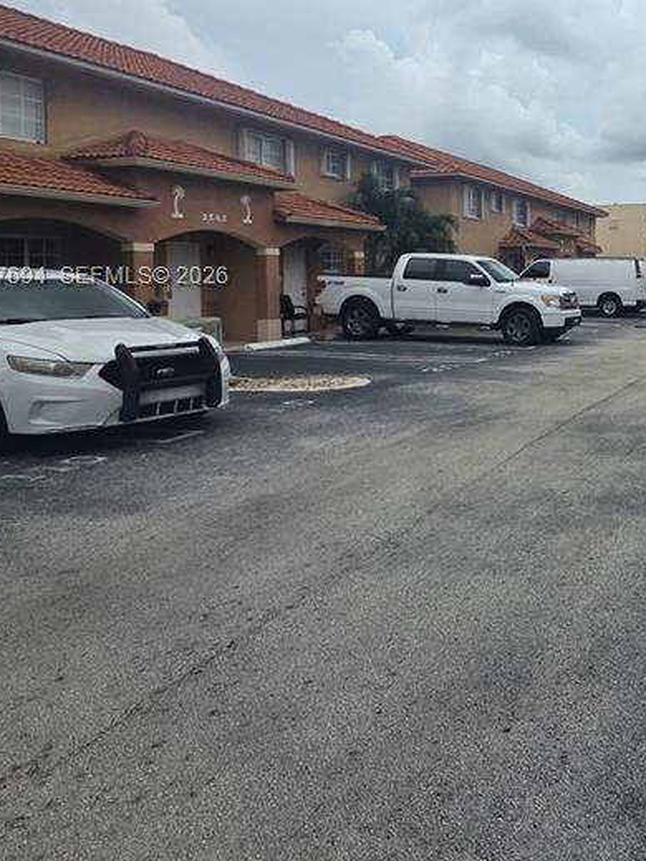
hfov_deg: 40.2
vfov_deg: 58.4
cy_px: 278
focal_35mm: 30
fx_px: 746
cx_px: 668
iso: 50
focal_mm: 2.2
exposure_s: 1/2000
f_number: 1.9
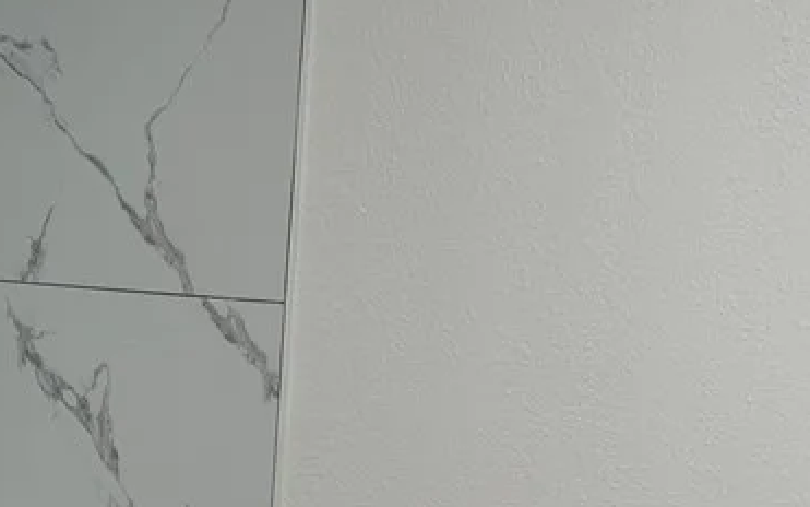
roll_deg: +0.4
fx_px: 1678
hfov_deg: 25.4
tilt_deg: -13.5
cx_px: -48
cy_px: 463
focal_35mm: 76
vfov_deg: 16.9
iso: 100
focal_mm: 5.7
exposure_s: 1/120
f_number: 1.5
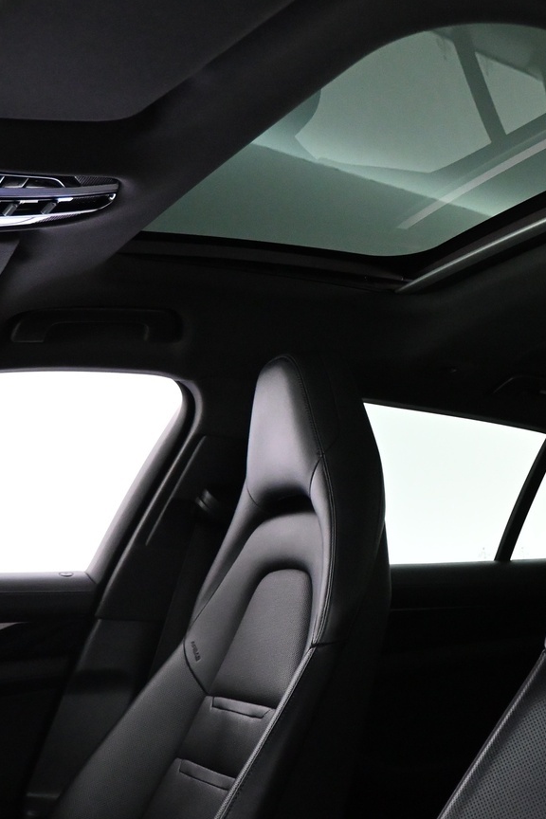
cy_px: 383
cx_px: 509
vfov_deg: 43.6
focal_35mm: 45
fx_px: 1024
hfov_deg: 28.5
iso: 4000
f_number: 3.5
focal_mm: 16
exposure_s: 1/60
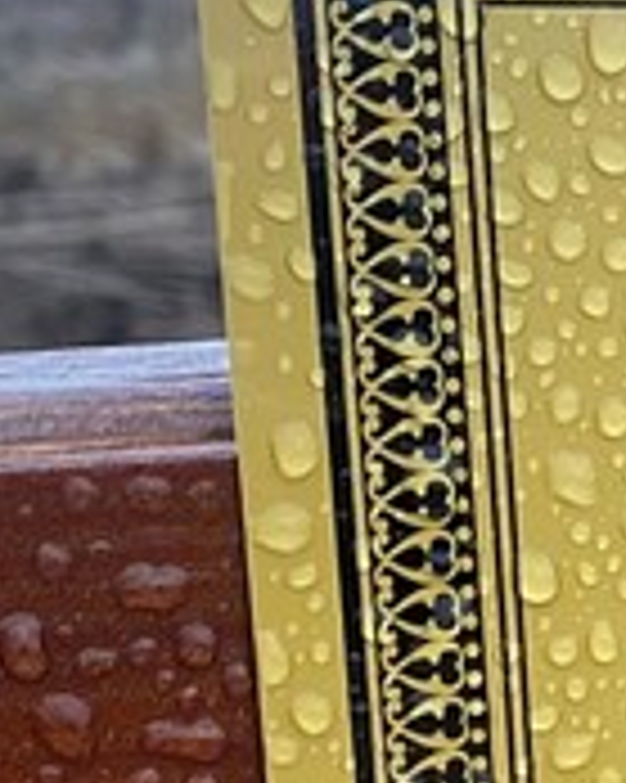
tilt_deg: -16.7
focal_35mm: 117
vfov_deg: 16.1
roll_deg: +2.5
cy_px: 792
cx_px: 1279
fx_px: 2712
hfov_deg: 11.7
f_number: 1.8
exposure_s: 1/73
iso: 125
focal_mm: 4.25
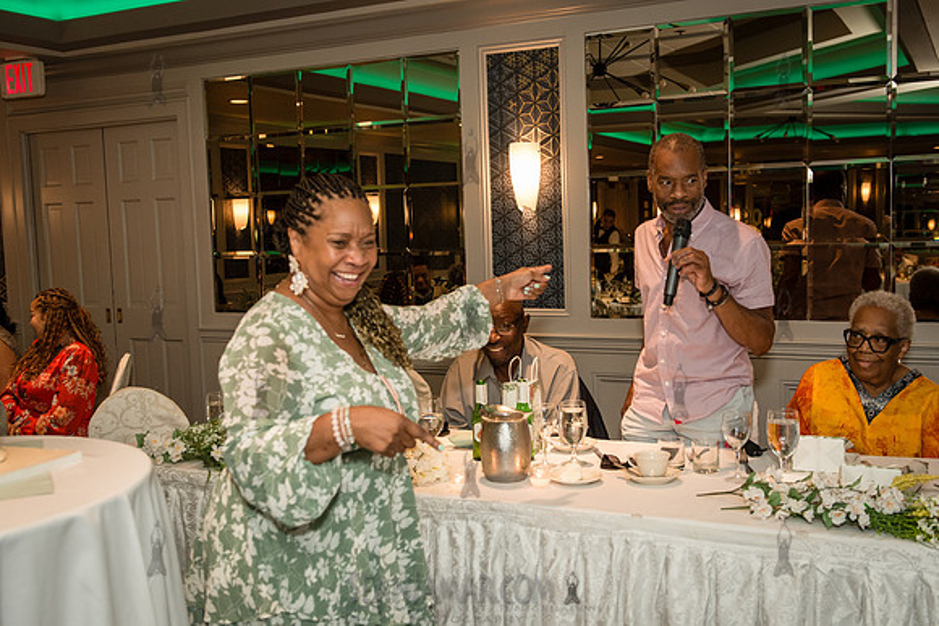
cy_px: 320
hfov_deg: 50.1
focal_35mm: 38
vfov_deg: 34.7
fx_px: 1003
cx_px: 488
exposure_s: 1/200
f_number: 3.5
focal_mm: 32
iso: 1600
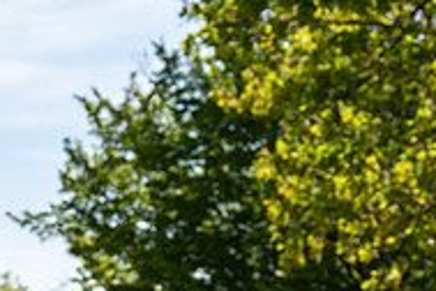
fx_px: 3379
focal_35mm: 279
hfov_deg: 7.3
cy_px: 424
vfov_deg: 4.9
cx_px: -145
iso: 200
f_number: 5.6
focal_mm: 91
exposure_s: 1/1000
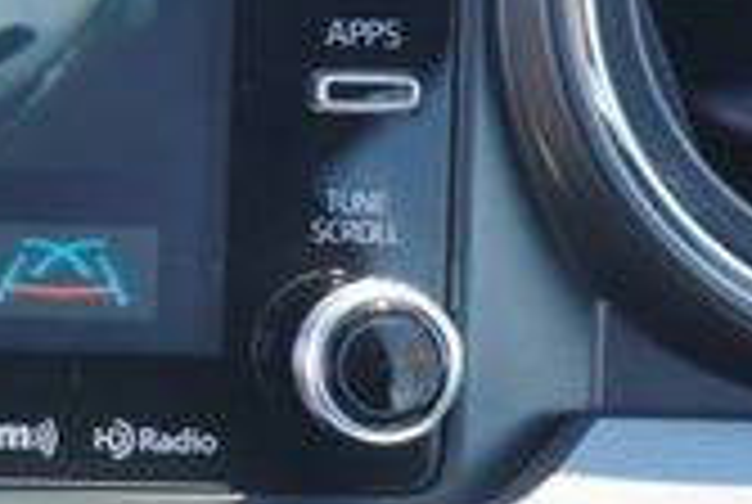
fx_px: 2406
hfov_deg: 15.2
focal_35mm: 115
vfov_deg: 11.9
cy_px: 117
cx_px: -635
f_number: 4
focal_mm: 20
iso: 160
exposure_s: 1/60
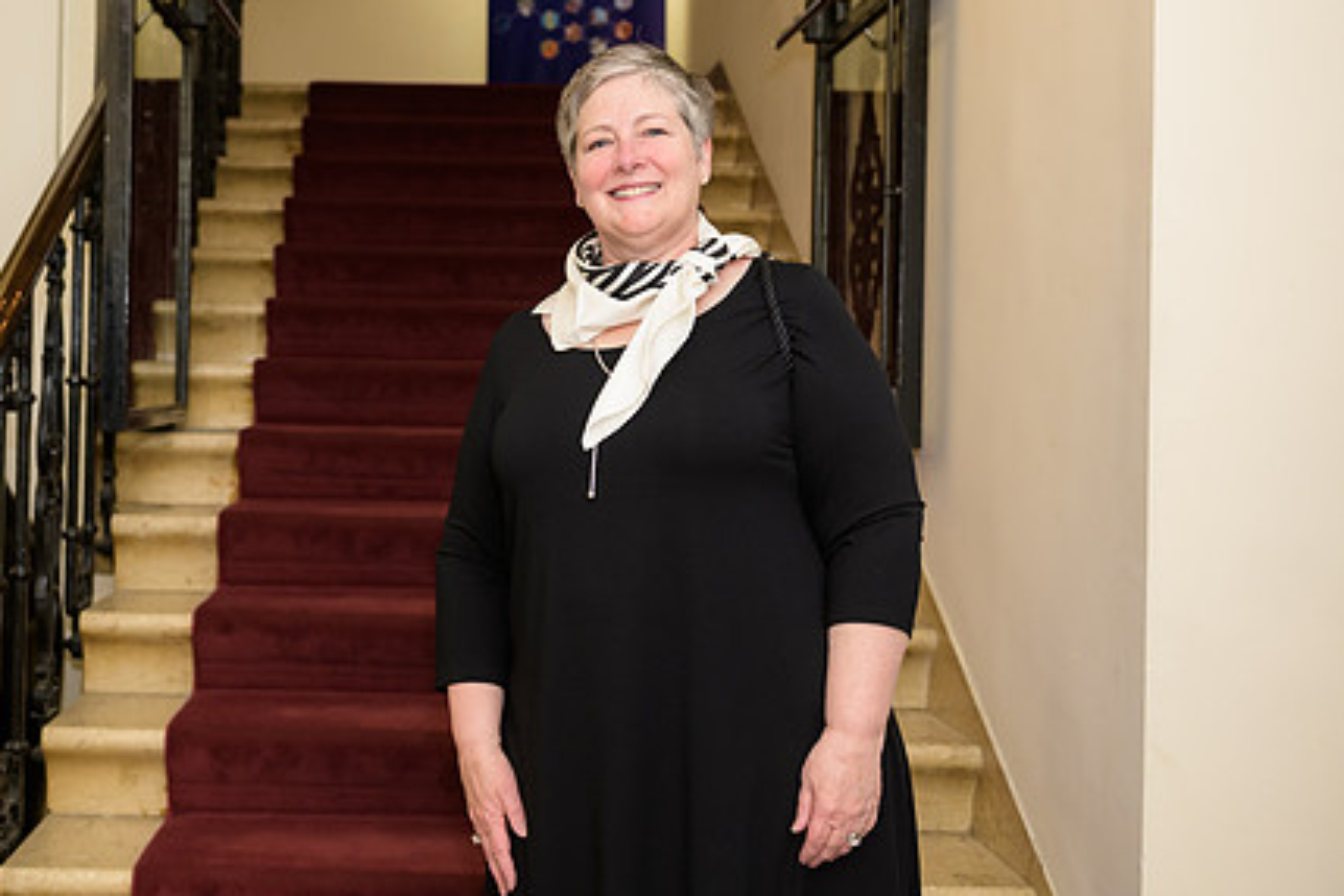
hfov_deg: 42.1
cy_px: 378
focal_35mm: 46
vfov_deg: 29.2
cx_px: 442
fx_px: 1717
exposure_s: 1/125
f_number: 3.2
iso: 1000
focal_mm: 34
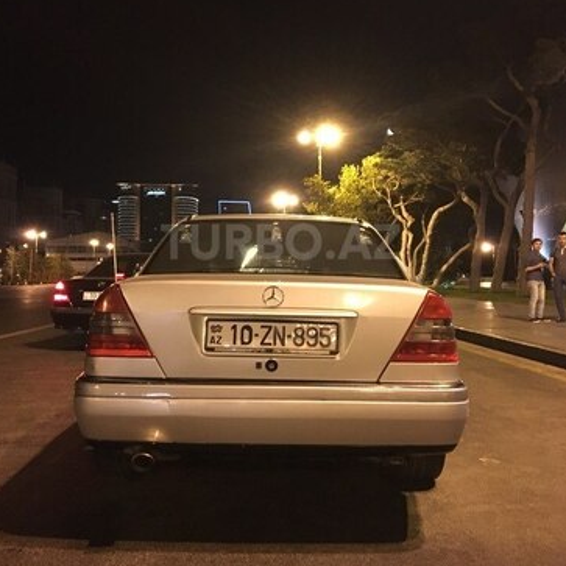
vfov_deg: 47.1
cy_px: 242
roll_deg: +1.2
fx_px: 647
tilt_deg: +3.0
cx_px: 281
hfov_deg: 47.2
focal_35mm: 35
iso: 250
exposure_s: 1/17
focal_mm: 4.15
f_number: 2.2
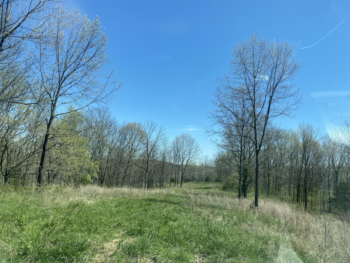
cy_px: 132
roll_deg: -4.9
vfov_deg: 53.1
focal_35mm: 26
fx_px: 263
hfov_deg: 67.3
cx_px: 175
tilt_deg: +7.1
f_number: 1.8
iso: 32
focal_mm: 4.25
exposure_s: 1/1838
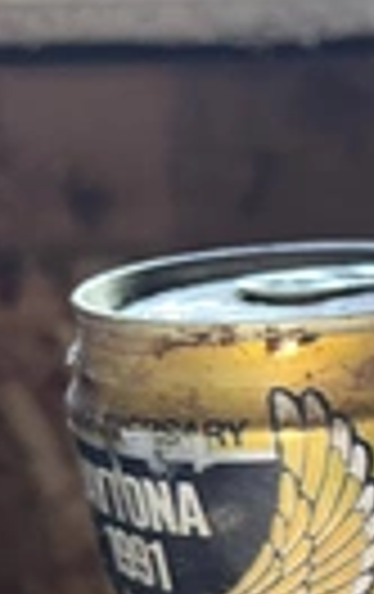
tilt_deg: -23.7
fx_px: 1250
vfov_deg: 25.6
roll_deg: +2.1
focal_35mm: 77
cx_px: 847
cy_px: 576
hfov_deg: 13.4
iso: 64
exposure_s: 1/28
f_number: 1.78
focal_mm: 6.76
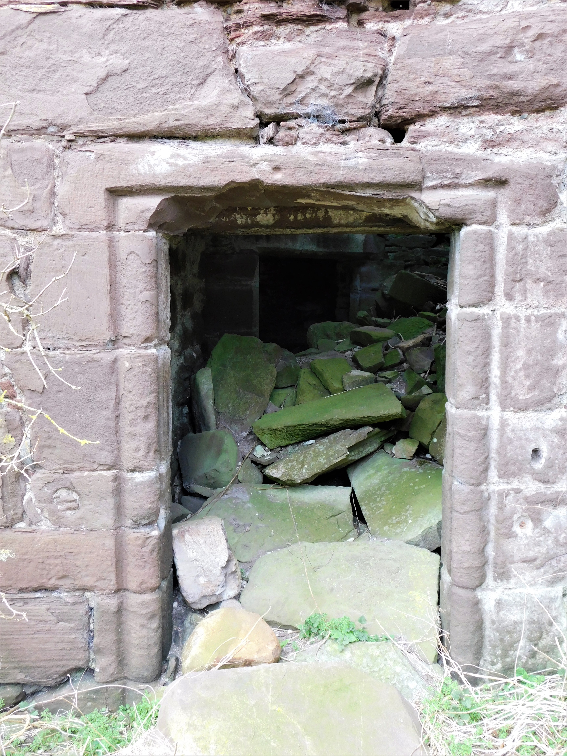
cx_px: 284
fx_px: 786
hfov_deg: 39.7
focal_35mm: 36
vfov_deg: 51.4
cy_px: 378
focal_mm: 6.3
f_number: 3.5
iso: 125
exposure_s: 1/30
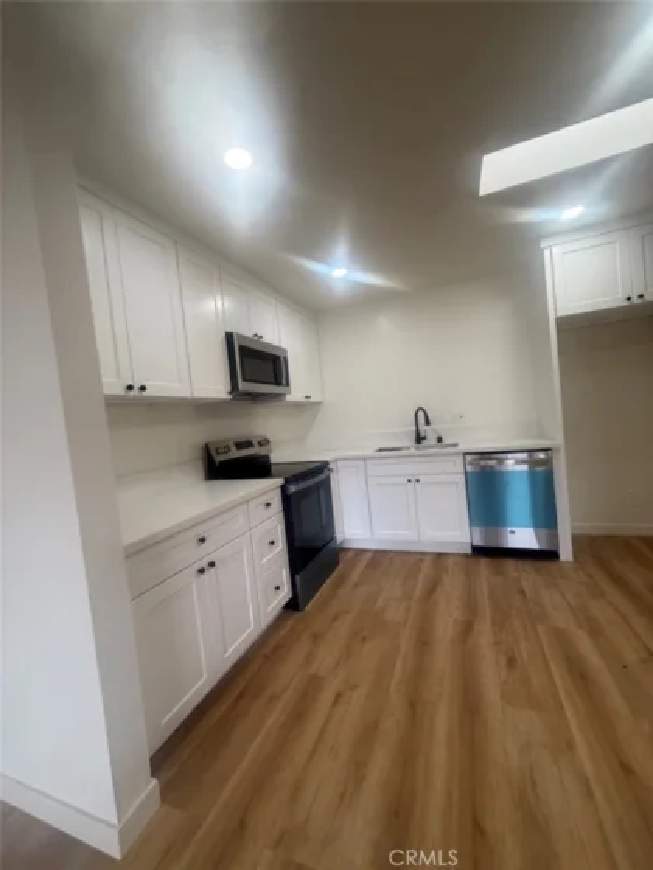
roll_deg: +4.1
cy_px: 435
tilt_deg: -1.1
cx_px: 326
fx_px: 352
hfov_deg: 85.7
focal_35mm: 14
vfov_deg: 102.1
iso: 160
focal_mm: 2.22
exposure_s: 1/120
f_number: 2.2
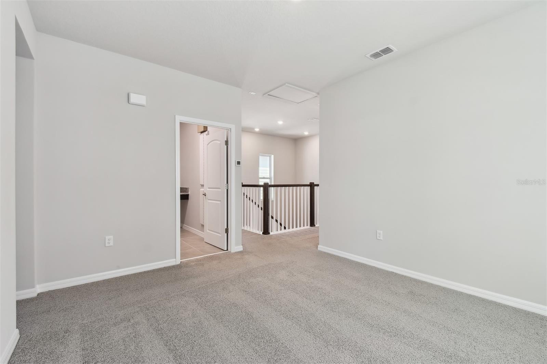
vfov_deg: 77.3
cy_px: 182
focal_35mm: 15
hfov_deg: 100.4
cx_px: 274
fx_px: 228
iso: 100
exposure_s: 1/30
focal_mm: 10
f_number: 7.1
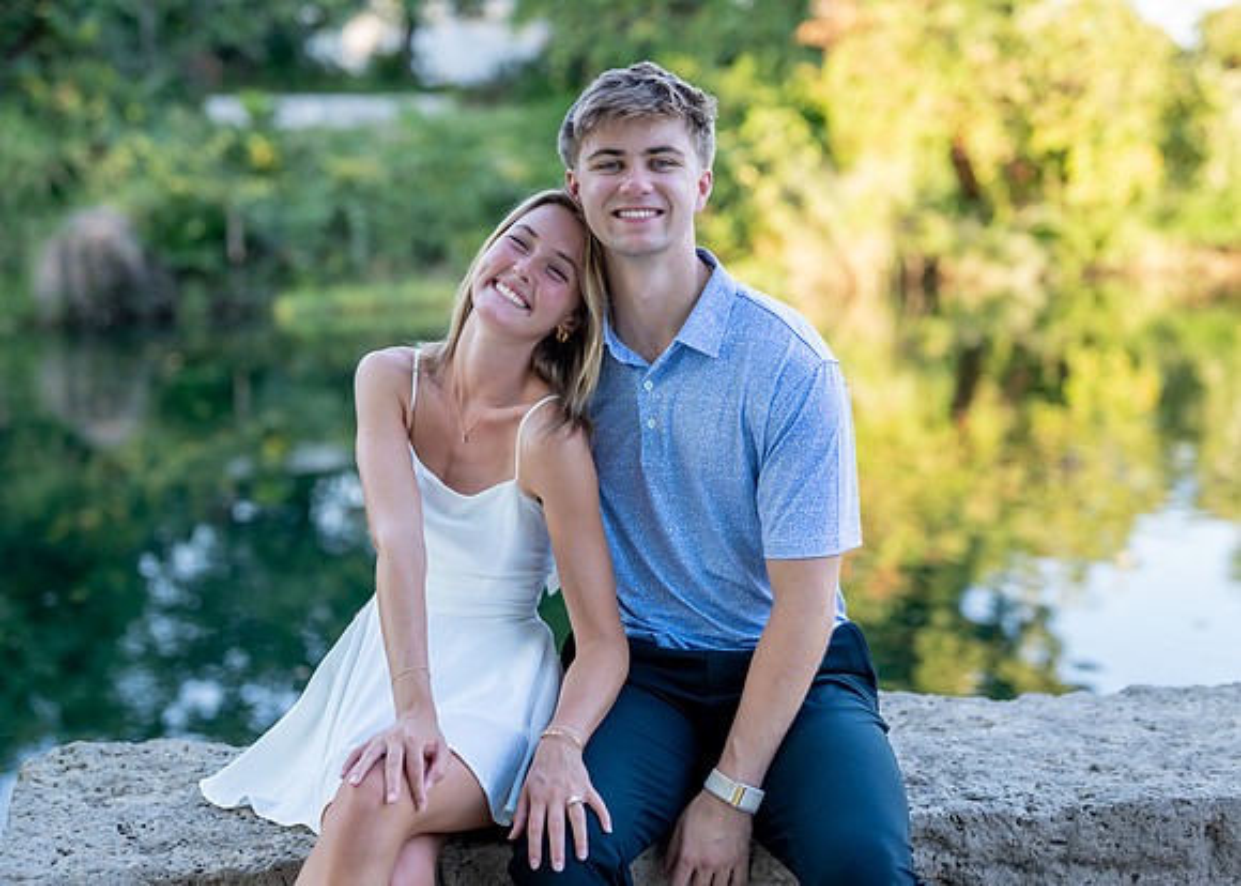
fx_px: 2158
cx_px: 632
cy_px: 434
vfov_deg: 23.2
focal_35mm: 61
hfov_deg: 32.1
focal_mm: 50
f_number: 1.8
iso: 250
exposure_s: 1/640
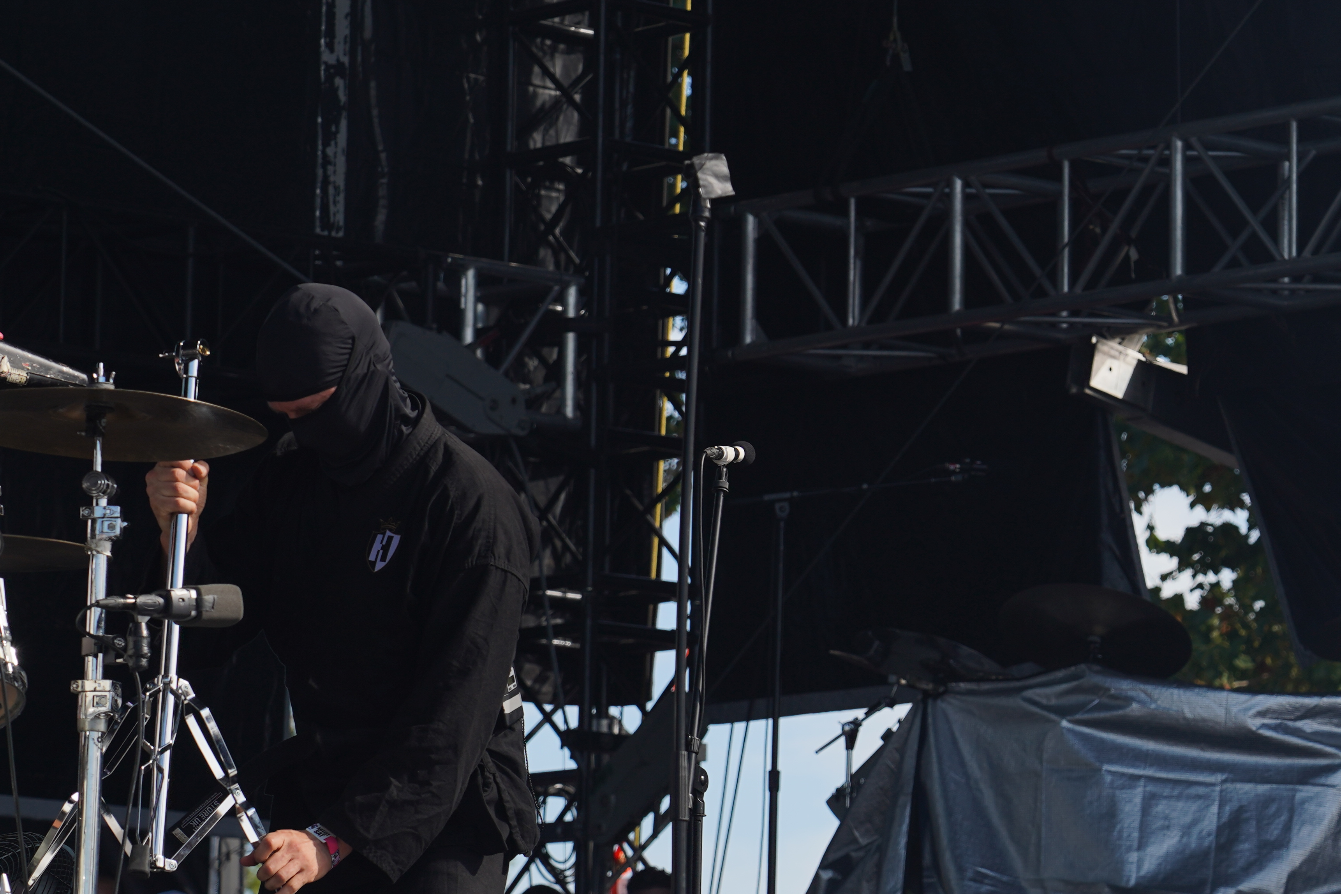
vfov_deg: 7.5
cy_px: 487
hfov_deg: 11.2
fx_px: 6816
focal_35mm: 183
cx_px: 810
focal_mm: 105
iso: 100
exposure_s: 1/320
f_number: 6.3
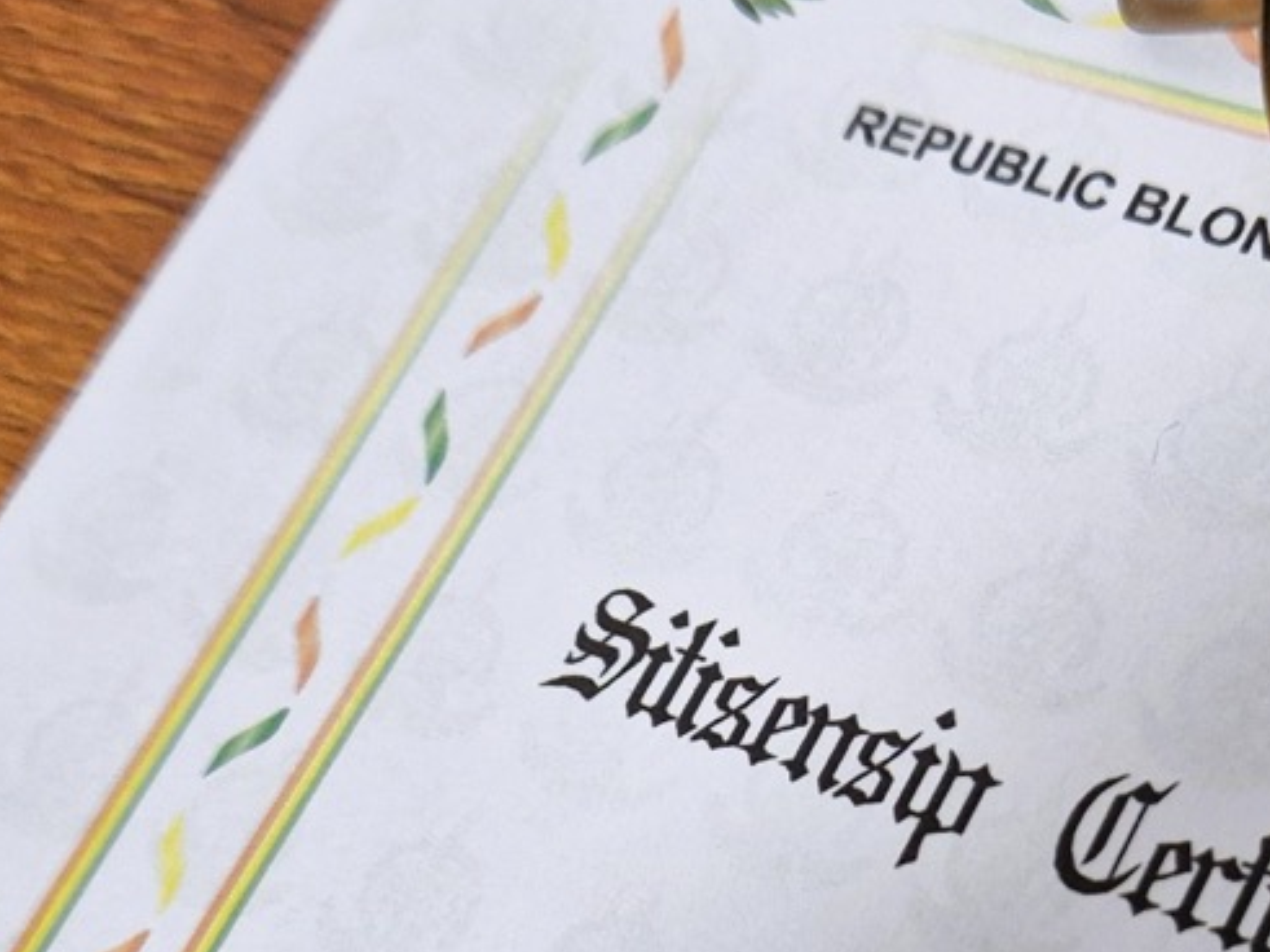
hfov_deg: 25.4
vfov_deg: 19.4
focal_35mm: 75
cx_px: 1060
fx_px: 2751
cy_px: 786
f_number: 1.8
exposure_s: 1/100
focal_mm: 5.4
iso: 640
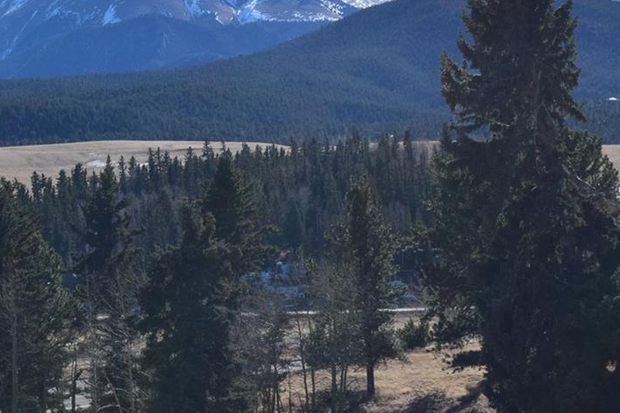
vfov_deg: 10.1
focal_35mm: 136
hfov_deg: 15.1
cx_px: 230
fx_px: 2341
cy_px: 233
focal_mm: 40
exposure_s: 1/500
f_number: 11
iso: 360
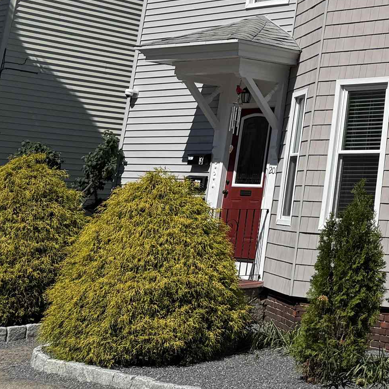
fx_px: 852
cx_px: 565
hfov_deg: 21.9
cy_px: -38
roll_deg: -2.5
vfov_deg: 24.1
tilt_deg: +15.7
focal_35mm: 67
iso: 80
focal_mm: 6.76
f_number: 1.78
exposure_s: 1/9091
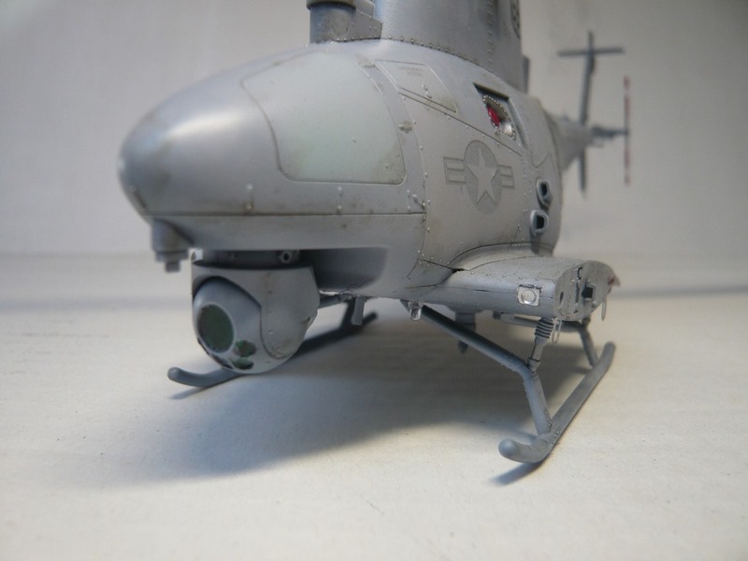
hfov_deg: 63.4
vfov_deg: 49.7
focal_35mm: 28
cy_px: 280
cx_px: 374
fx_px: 605
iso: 100
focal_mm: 4.6
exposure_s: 1/80
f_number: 2.8
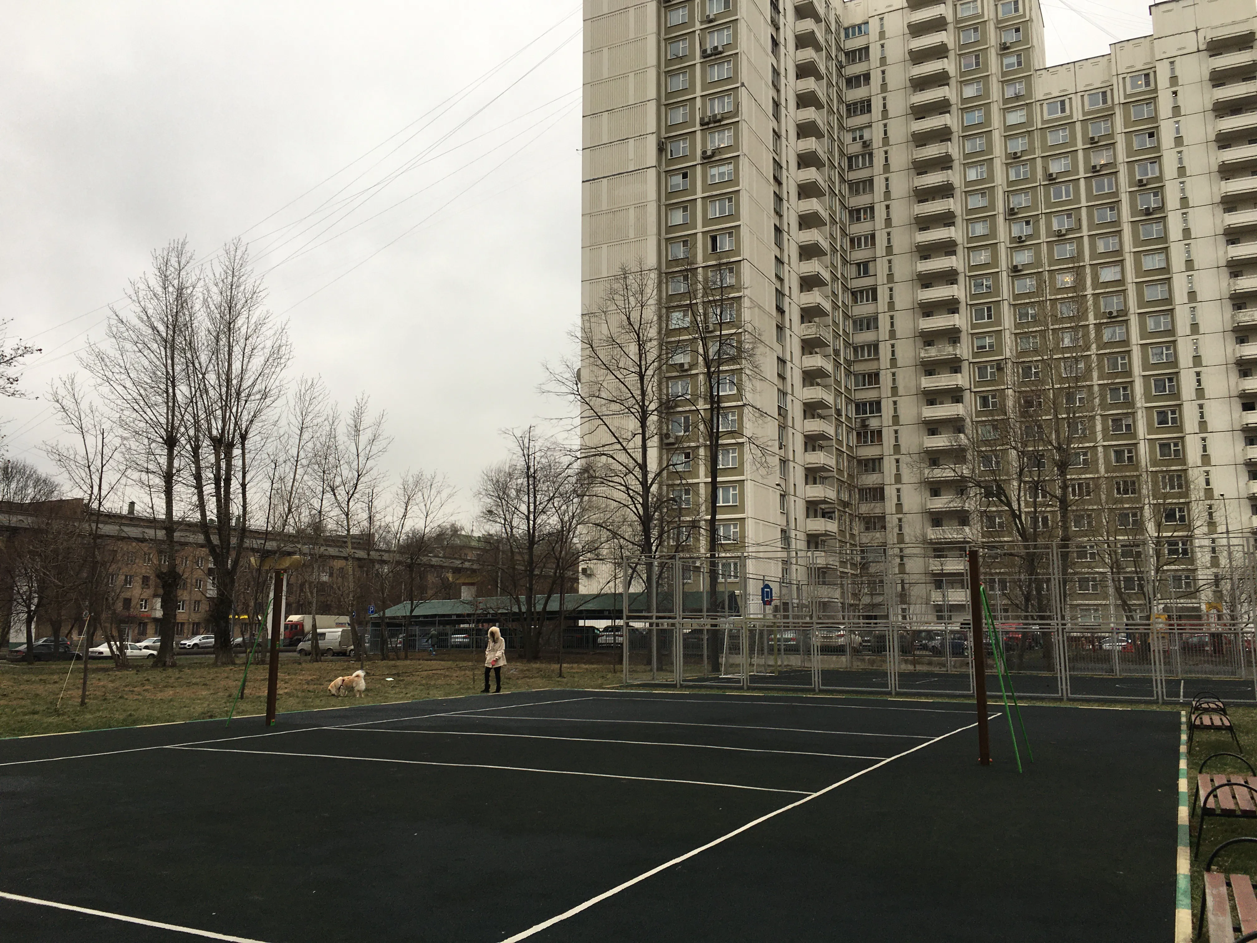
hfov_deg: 61.7
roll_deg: -0.5
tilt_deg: +9.4
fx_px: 1053
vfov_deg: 48.2
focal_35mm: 29
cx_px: 628
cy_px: 472
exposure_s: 1/178
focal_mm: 4.15
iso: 25
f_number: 2.2
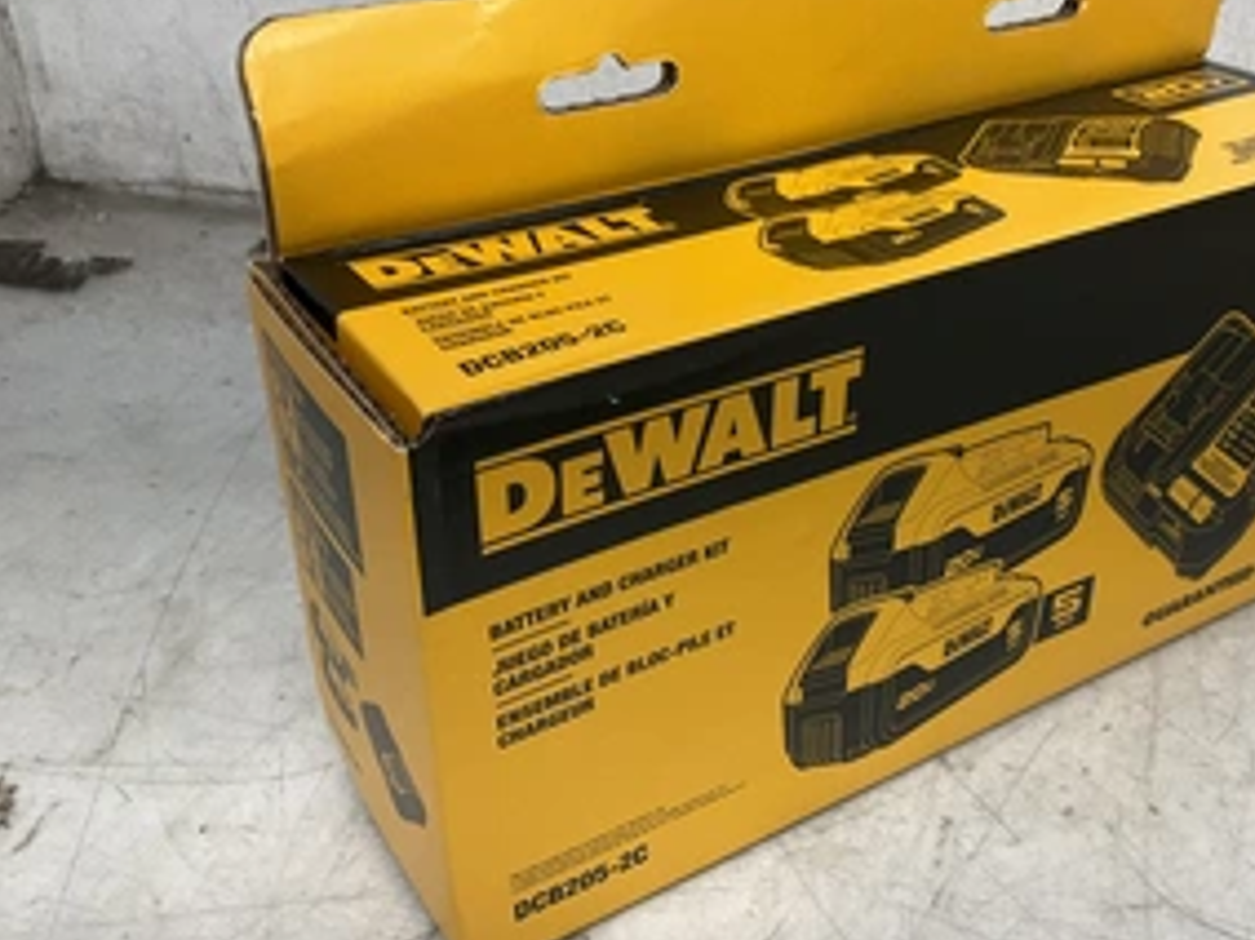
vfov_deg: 35.1
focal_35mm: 41
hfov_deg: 45.0
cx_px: 847
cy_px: 452
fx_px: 1486
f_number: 1.8
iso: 40
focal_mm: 3
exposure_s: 1/120
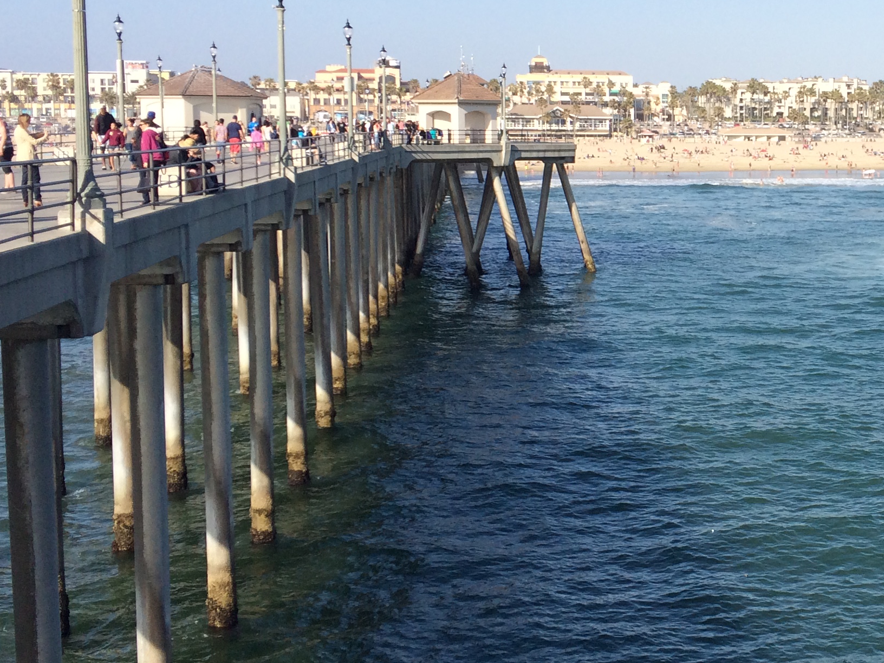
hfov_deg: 31.4
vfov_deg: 25.2
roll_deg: -0.4
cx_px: 820
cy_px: 245
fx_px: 1481
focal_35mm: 58
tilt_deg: -6.1
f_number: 2.2
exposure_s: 1/1953
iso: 32
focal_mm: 4.15
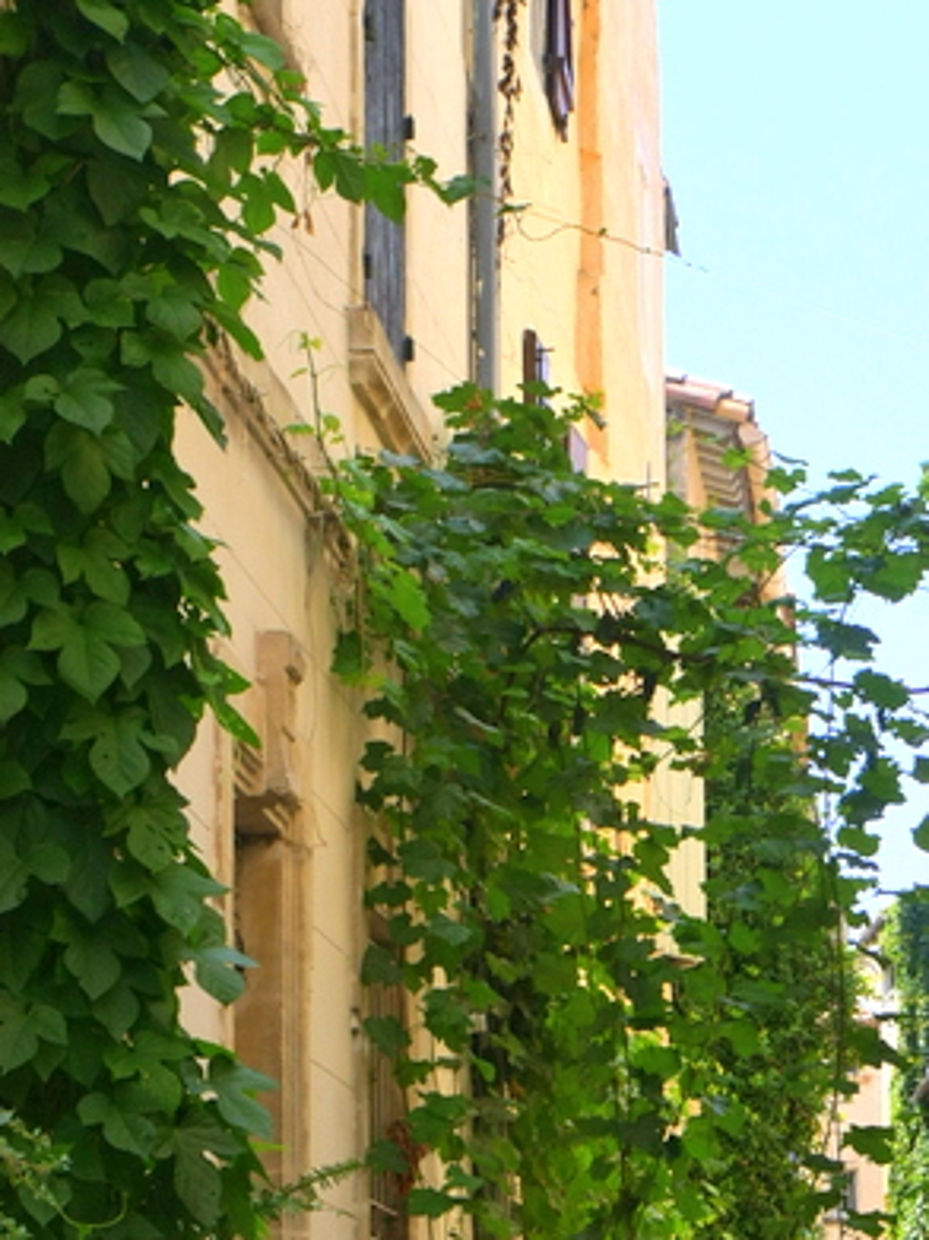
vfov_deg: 15.0
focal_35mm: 131
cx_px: 821
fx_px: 4690
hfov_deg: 11.2
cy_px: 961
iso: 200
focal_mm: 32
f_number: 8
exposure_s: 1/320
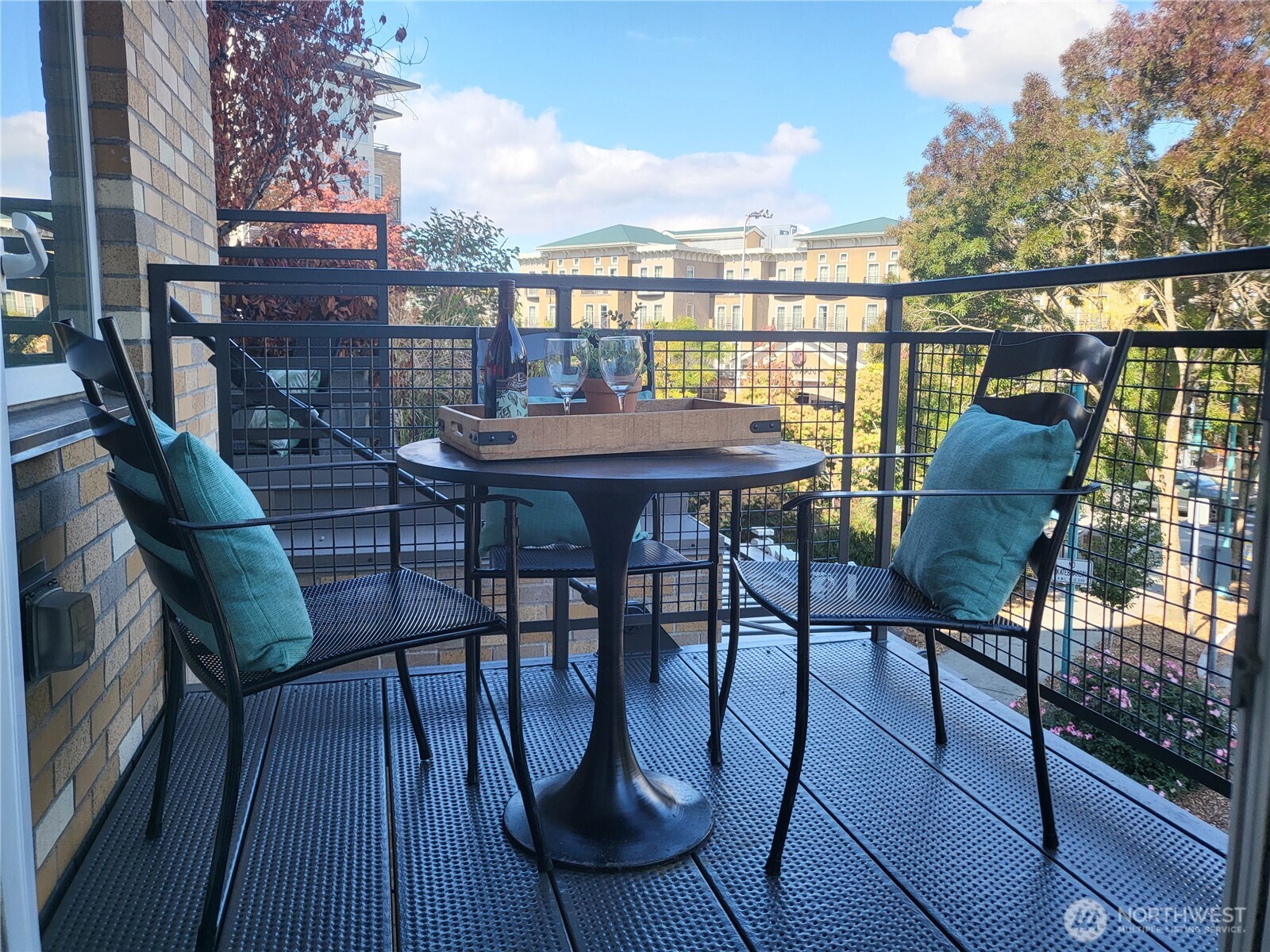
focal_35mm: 26
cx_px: 635
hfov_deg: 67.3
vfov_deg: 53.1
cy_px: 476
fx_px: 954
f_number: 1.8
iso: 50
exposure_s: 1/675
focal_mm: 4.25
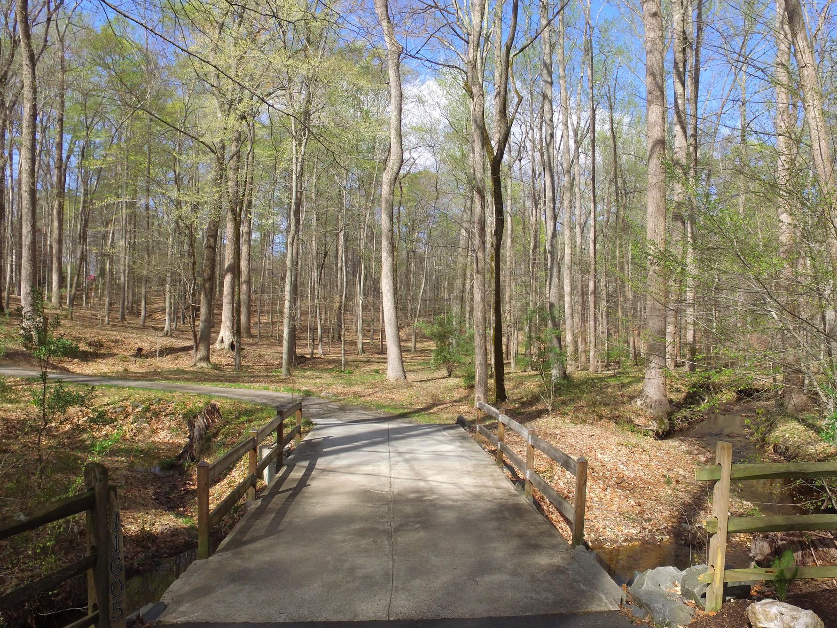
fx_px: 556
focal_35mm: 23
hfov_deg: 73.8
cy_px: 344
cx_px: 451
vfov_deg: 58.8
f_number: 2.8
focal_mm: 3.61
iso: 100
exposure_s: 1/636
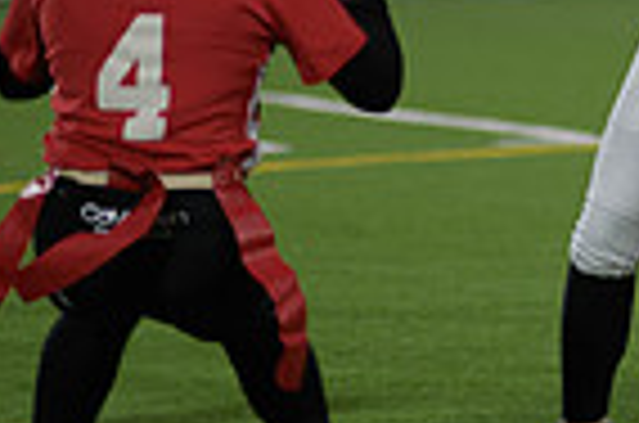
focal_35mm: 676
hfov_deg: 3.1
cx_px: 904
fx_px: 11972
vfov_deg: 2.0
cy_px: -11
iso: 400
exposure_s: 1/200
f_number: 2.8
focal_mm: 165
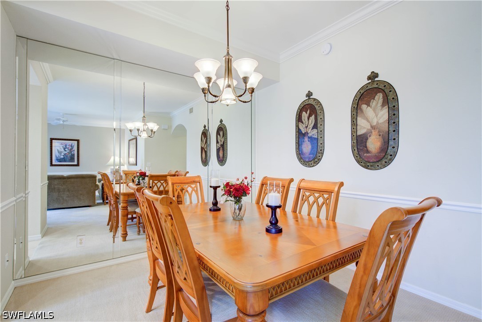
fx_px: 214
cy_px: 161
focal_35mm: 16
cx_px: 241
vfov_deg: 73.8
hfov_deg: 96.7
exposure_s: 1/2.5
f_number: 8
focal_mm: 16
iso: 400
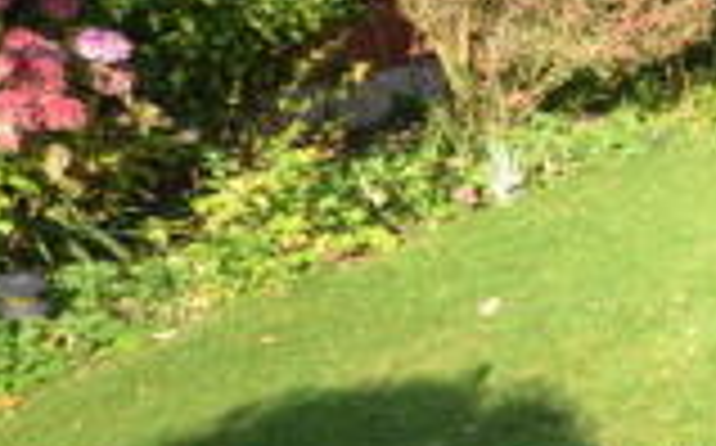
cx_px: 1376
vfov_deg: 20.5
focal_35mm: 63
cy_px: 273
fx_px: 1228
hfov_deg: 20.0
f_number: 4
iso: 100
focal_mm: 10
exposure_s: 1/160
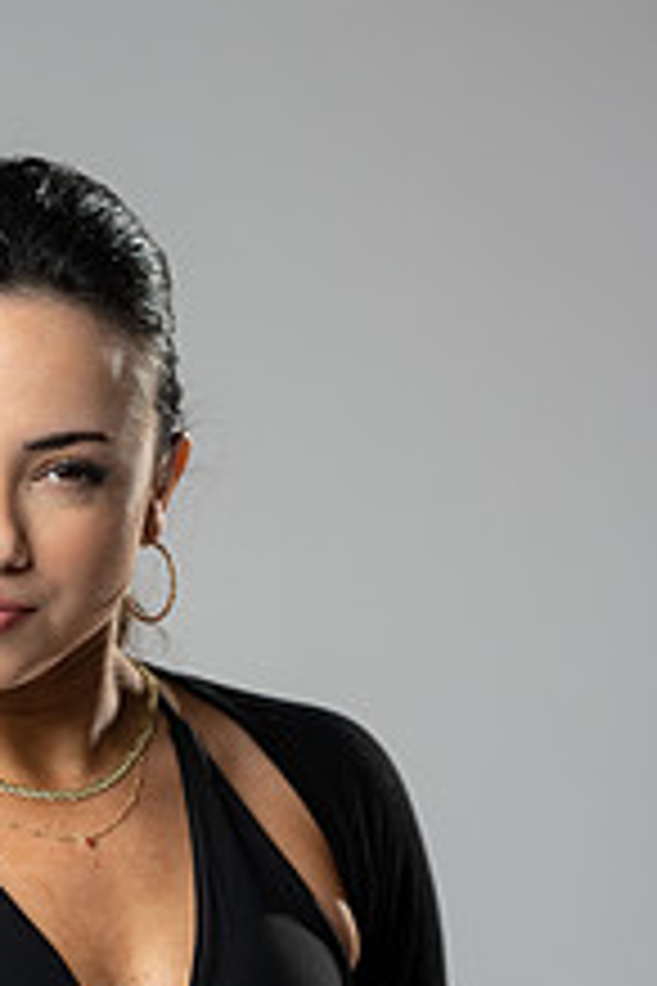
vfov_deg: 11.7
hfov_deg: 7.8
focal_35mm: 175
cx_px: 40
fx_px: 4790
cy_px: 770
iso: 200
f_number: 2.8
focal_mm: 85
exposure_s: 1/125
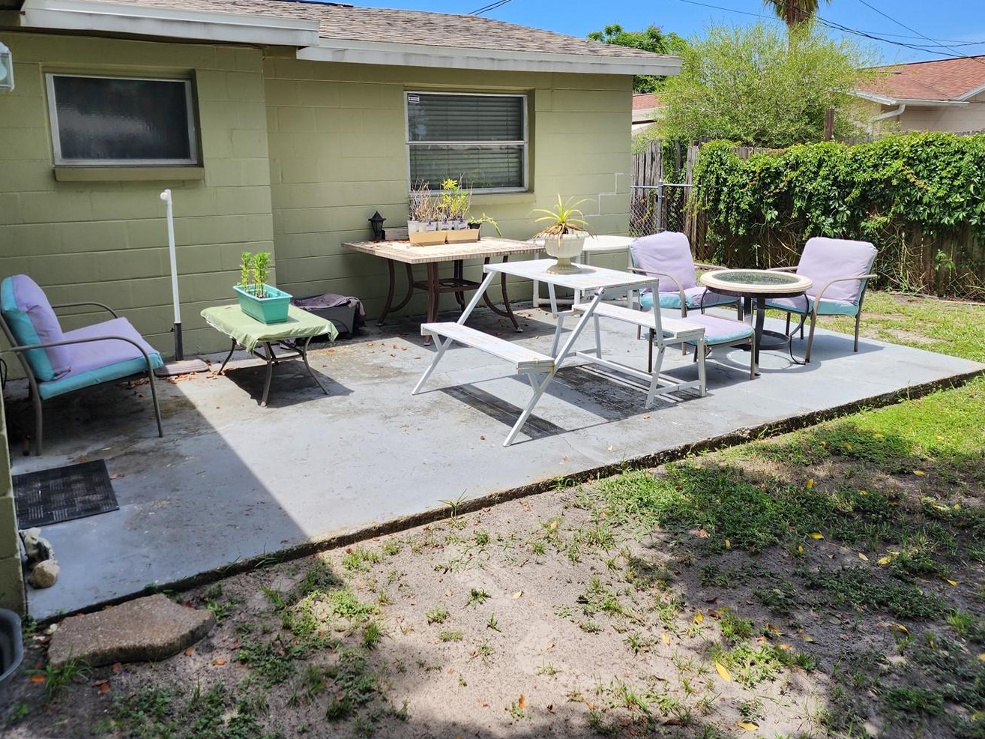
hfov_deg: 63.4
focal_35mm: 28
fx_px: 797
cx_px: 469
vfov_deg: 49.6
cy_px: 313
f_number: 1.8
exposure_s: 1/699
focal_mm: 6.4
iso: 12
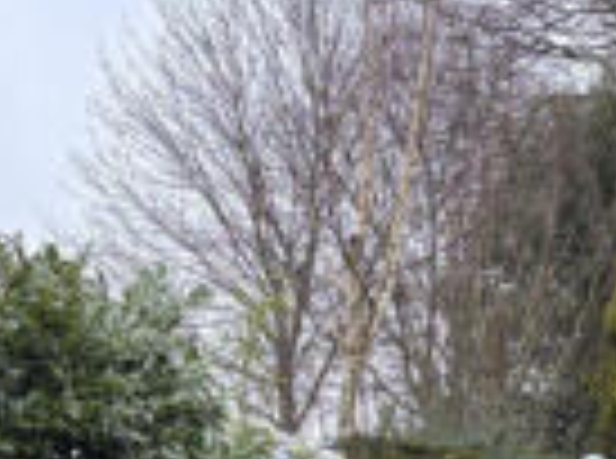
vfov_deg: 12.4
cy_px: 745
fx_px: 1970
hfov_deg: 17.8
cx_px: 317
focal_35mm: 111
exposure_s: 1/121
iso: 64
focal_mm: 5.96
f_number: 1.6
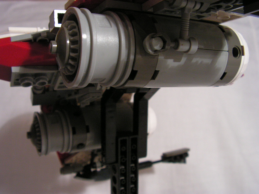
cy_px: 97
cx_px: 130
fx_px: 269
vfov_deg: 39.7
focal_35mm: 36
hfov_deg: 51.4
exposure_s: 1/15
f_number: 3.2
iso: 200
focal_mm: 6
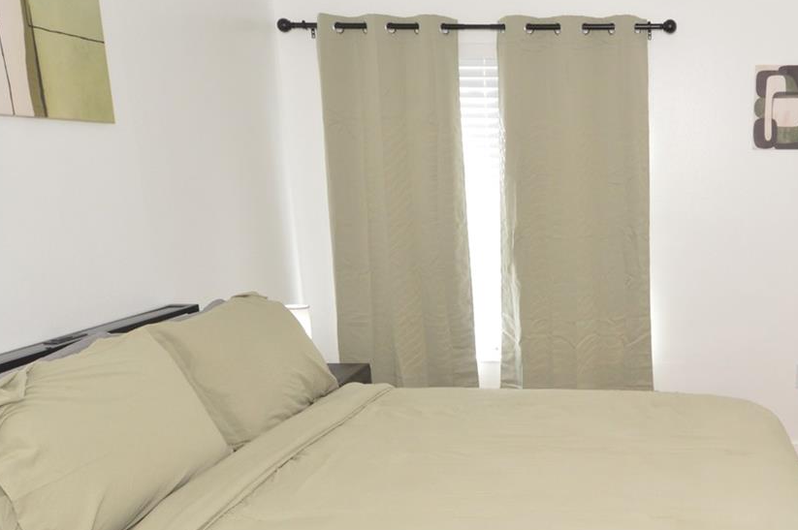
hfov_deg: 50.7
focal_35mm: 35
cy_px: 393
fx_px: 775
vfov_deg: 36.9
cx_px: 654
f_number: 9
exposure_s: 1/60
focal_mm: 12
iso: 800
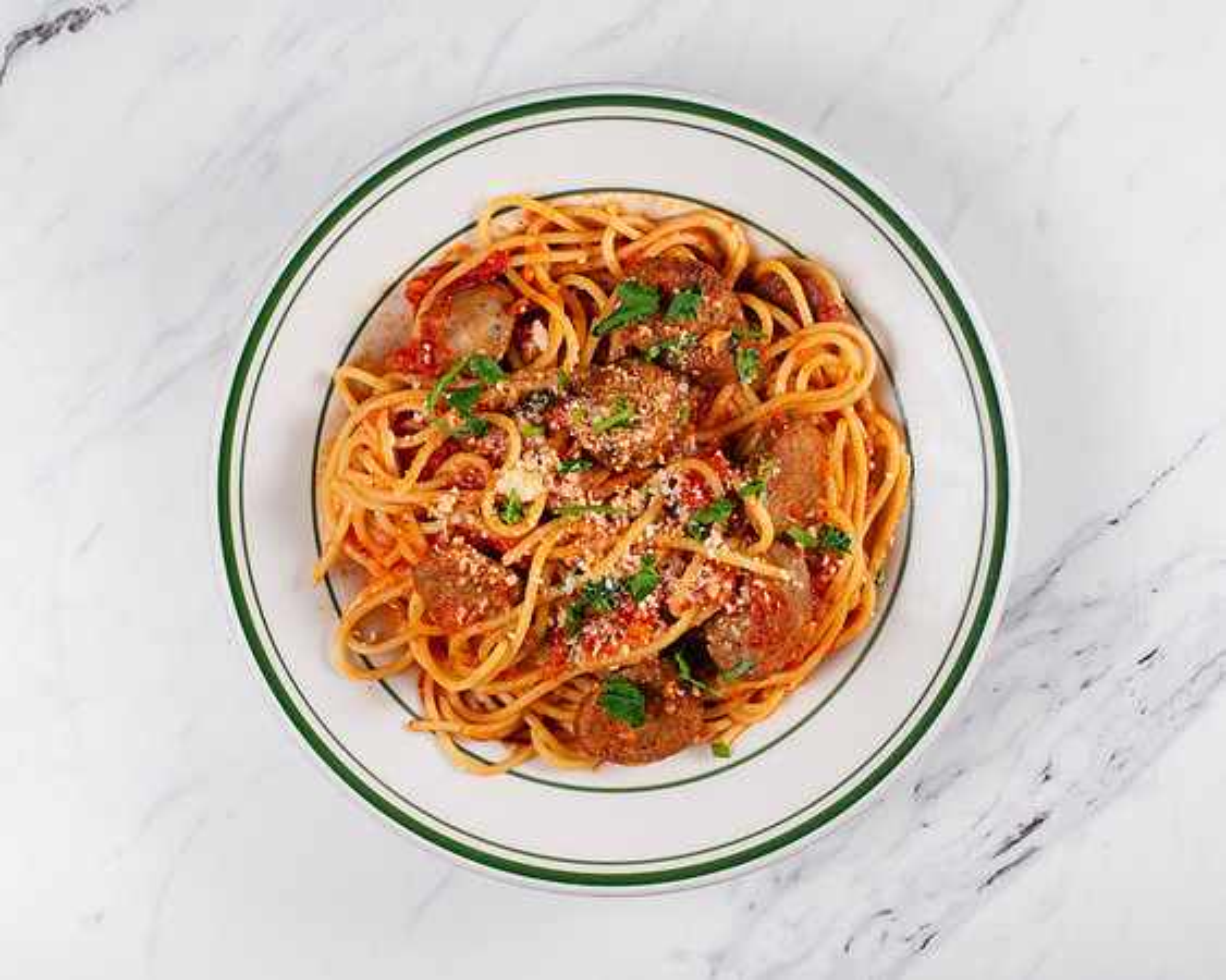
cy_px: 558
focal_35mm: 64
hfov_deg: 29.5
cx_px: 602
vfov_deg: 23.8
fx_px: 2325
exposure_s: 1/250
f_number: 13
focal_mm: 50
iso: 200
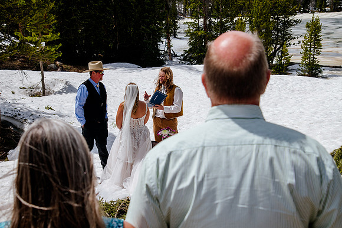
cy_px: 127
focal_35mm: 59
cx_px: 149
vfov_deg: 23.1
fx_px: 556
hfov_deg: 34.1
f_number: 8
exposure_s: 1/640
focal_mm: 52
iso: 200
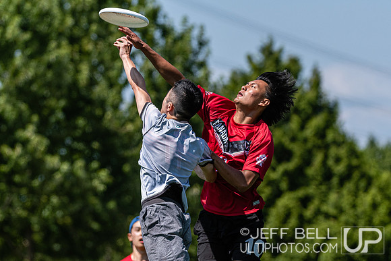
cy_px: 165
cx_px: 195
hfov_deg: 5.3
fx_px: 4248
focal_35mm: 391
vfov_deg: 3.5
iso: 200
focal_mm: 200
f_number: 4
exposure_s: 1/2500
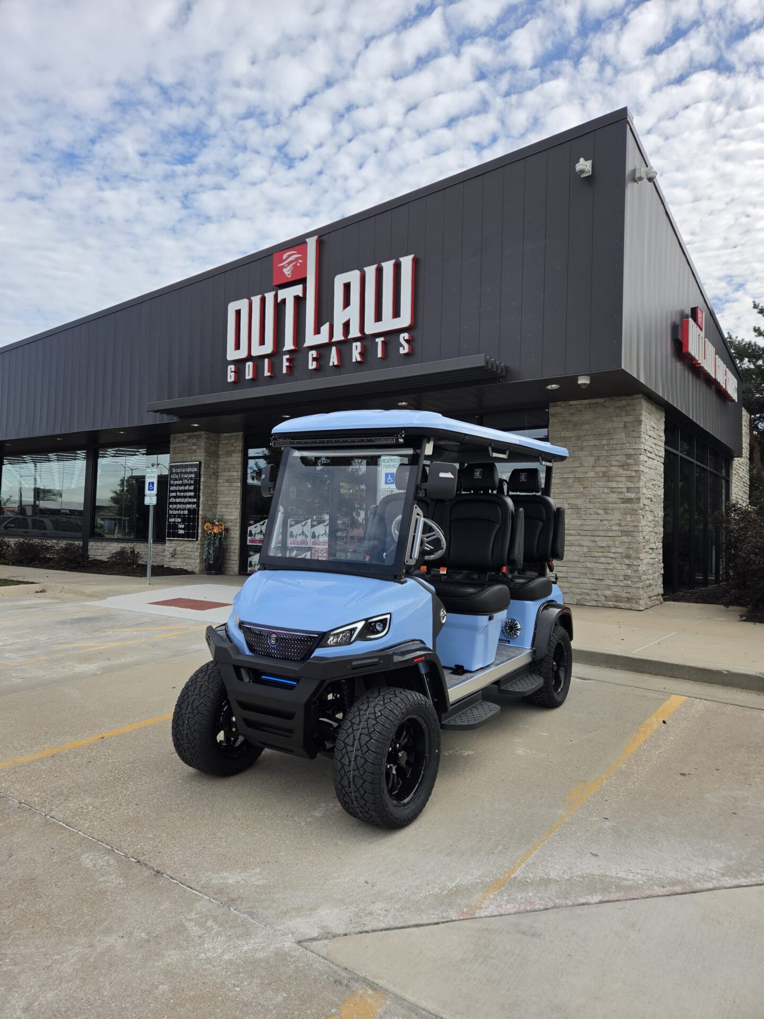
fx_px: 677
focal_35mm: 23
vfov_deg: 73.9
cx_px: 382
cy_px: 510
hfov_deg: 58.9
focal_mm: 5.4
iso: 80
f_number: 1.8
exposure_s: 1/2921
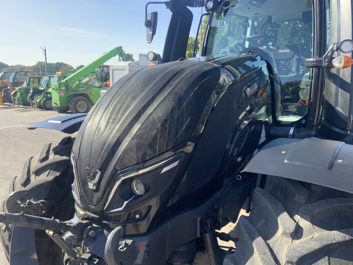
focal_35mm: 29
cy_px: 132
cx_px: 176
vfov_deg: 48.2
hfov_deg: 61.7
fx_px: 296
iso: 16
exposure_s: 1/674
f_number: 1.8
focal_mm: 3
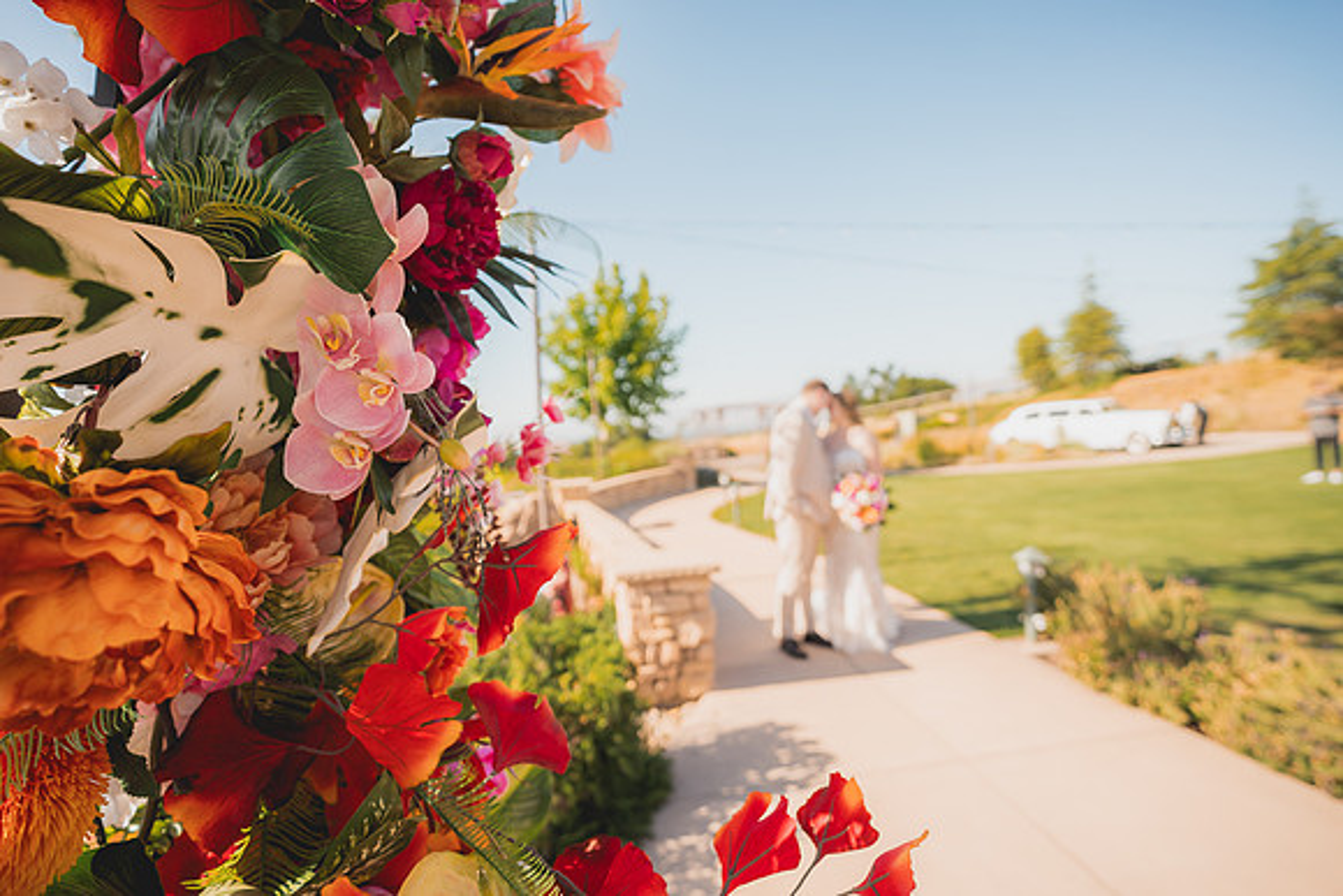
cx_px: 672
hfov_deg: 90.0
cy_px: 448
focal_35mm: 18
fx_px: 672
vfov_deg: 67.4
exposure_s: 1/640
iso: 125
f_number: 2.8
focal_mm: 18
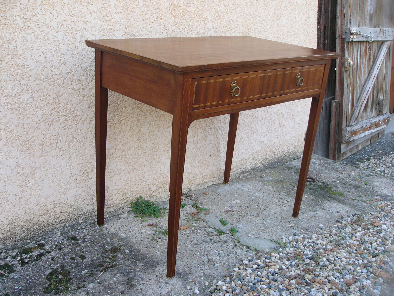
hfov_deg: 46.8
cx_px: 197
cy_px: 148
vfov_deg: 36.0
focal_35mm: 40
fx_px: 455
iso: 50
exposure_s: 1/60
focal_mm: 6.7
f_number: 2.8
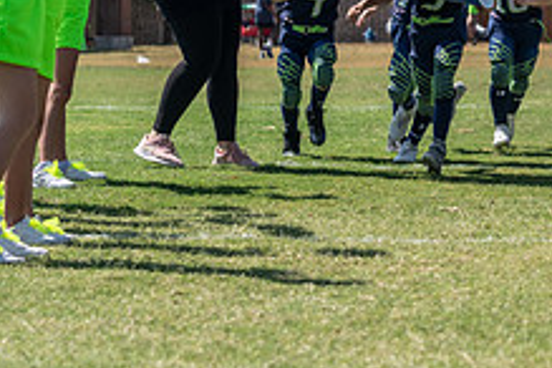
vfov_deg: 7.4
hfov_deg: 11.0
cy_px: 1
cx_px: 580
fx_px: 2836
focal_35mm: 185
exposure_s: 1/1250
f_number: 4
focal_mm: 70
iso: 100
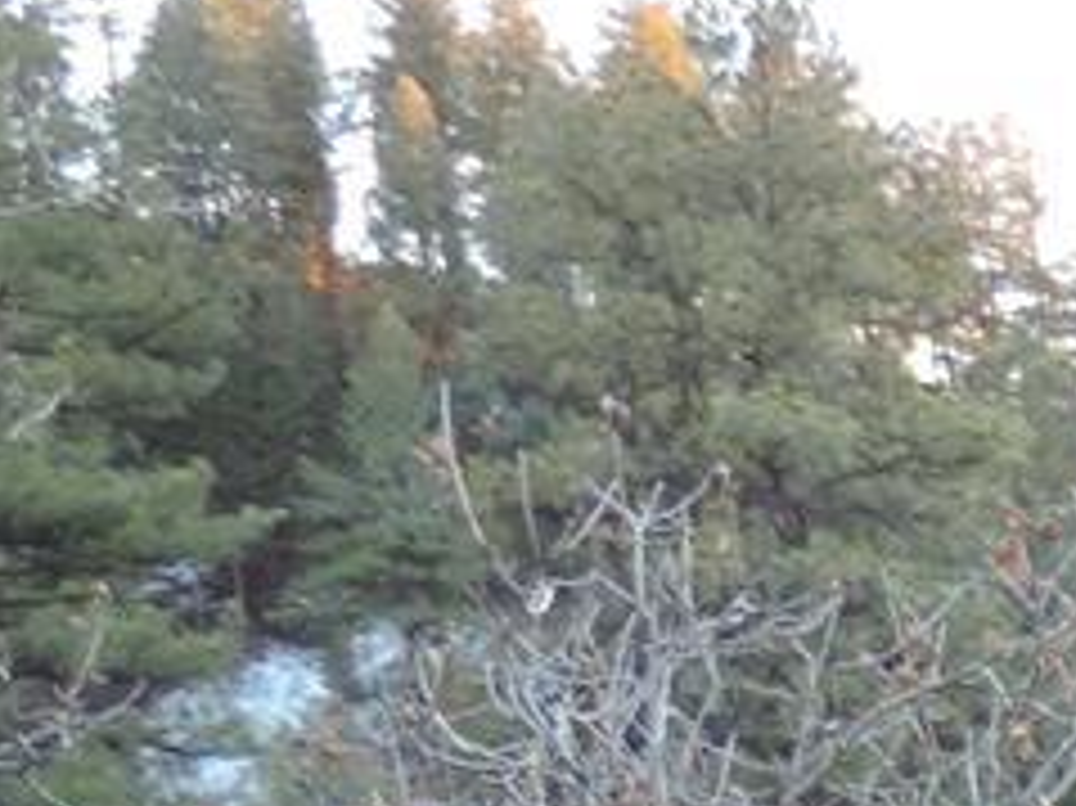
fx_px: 4660
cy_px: 1517
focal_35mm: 150
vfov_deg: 9.4
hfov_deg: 11.7
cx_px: 2215
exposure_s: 1/50
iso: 280
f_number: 3.3
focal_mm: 6.2
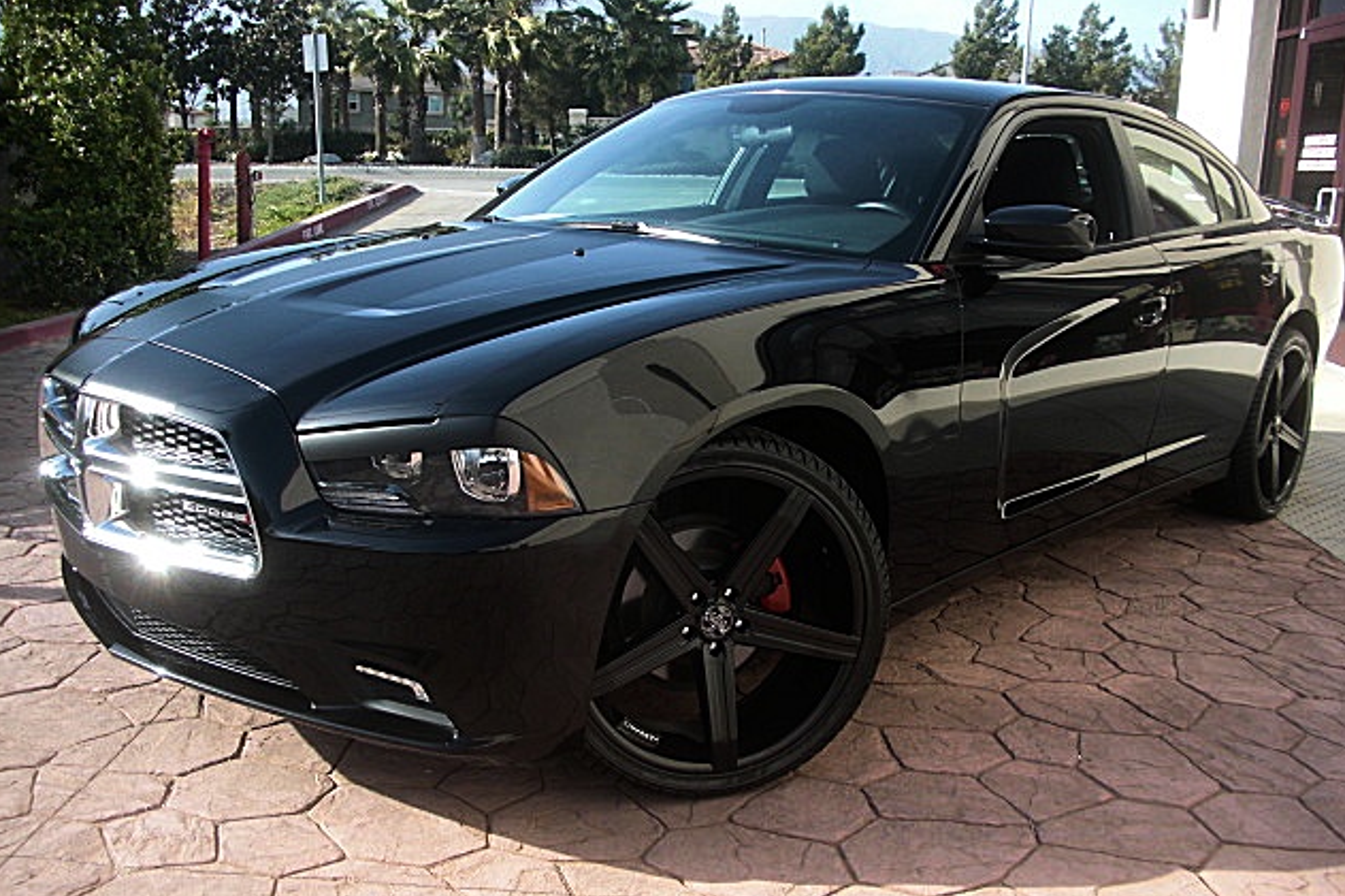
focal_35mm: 38
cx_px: 676
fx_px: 1419
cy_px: 503
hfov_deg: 50.7
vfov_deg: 35.0
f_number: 2.8
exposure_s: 1/320
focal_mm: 6.3
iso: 50
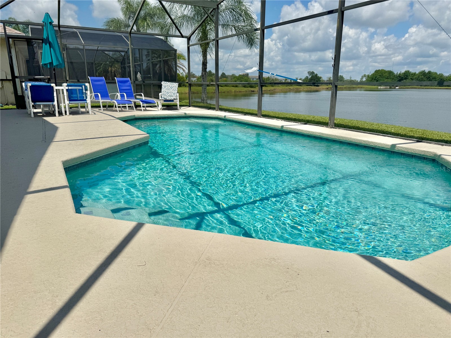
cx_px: 226
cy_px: 169
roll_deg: -0.5
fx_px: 313
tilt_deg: -16.3
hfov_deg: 71.6
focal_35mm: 24
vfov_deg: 56.8
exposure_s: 1/7937
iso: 80
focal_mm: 6.76
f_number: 1.78
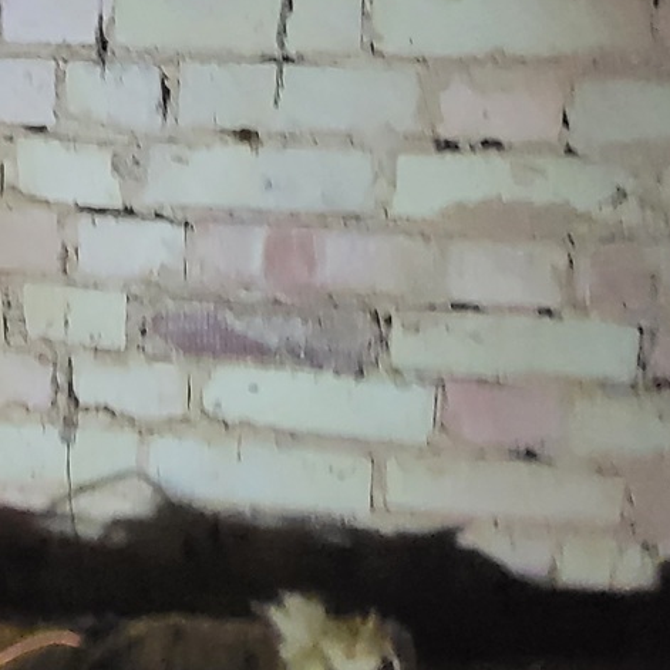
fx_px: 854
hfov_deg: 41.4
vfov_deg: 38.1
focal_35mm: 39
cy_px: -1
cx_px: 159
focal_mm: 1.74
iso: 500
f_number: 2.2
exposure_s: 1/30
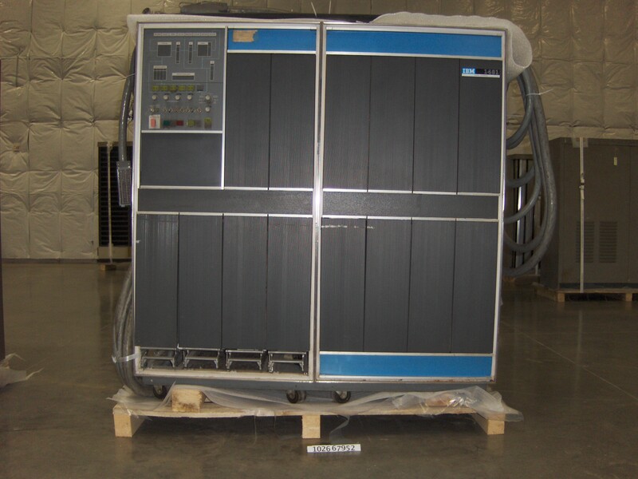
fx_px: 645
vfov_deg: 40.7
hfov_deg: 52.6
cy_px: 240
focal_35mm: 35
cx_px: 319
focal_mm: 7.5
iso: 100
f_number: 2.8
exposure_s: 1/60
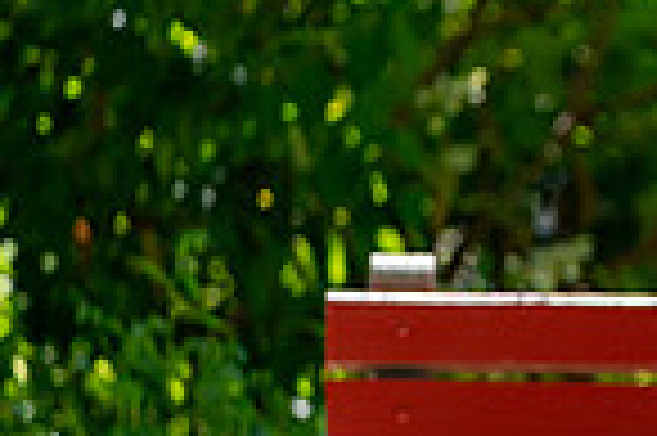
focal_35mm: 655
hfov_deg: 3.1
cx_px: 1224
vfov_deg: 2.1
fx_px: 11940
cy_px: 344
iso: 200
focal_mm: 165
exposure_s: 1/1250
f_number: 2.8
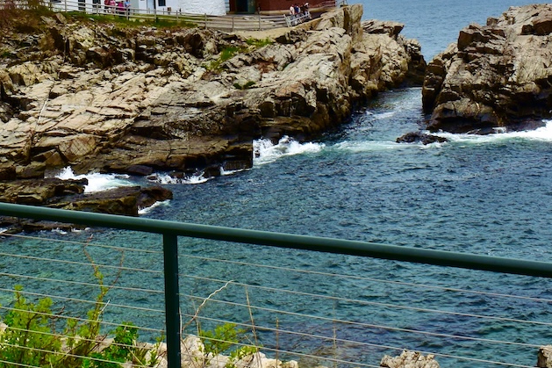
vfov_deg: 16.0
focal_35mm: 84
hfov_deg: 24.1
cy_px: 10
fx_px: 1288
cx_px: 178
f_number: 11
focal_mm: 22
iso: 200
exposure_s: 1/500
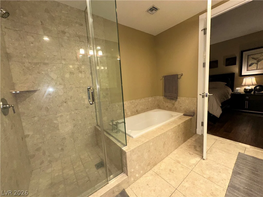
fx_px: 106
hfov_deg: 102.1
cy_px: 98
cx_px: 132
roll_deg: +3.8
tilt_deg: -7.4
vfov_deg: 85.7
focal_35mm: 14
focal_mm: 2.22
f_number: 2.2
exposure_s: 1/60
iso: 80
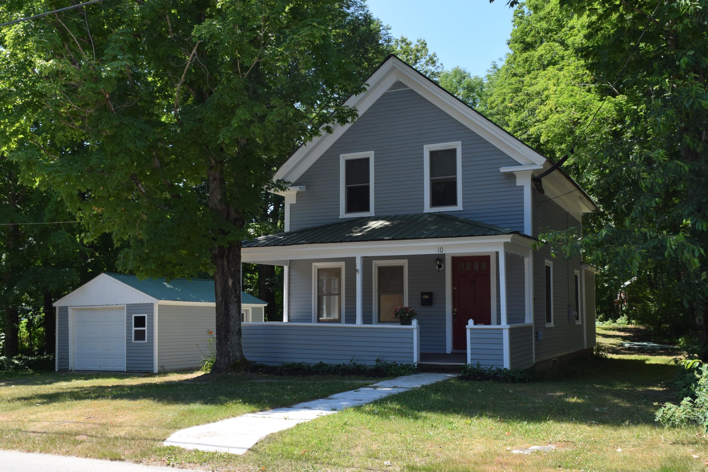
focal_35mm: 30
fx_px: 590
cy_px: 236
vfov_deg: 43.6
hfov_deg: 61.9
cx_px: 354
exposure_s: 1/200
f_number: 8
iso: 100
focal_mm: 20
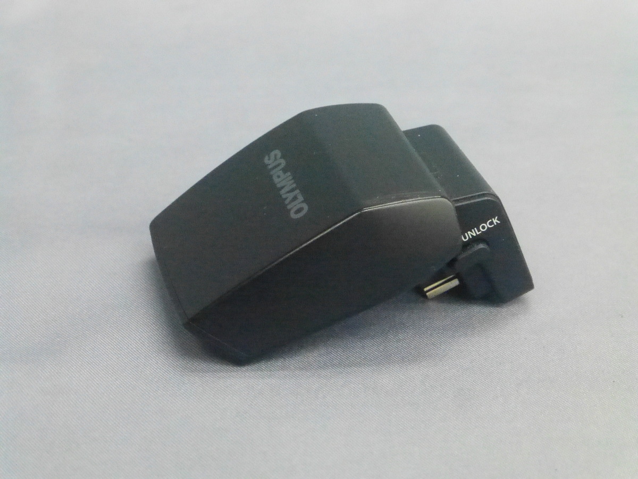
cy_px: 240
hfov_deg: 20.4
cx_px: 319
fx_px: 1769
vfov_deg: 15.4
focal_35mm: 96
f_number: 5.3
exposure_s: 1/100
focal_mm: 17.1
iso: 3200
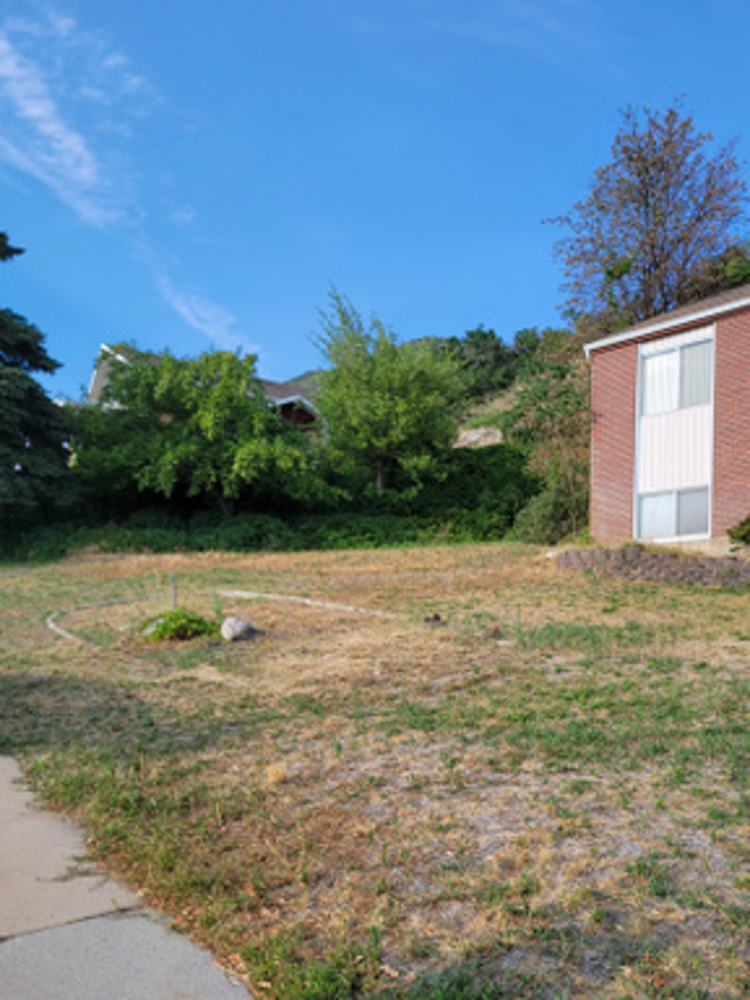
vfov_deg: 59.2
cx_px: 464
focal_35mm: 30
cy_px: 622
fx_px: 867
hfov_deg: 46.4
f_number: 1.8
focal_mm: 6.7
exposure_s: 1/460
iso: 16
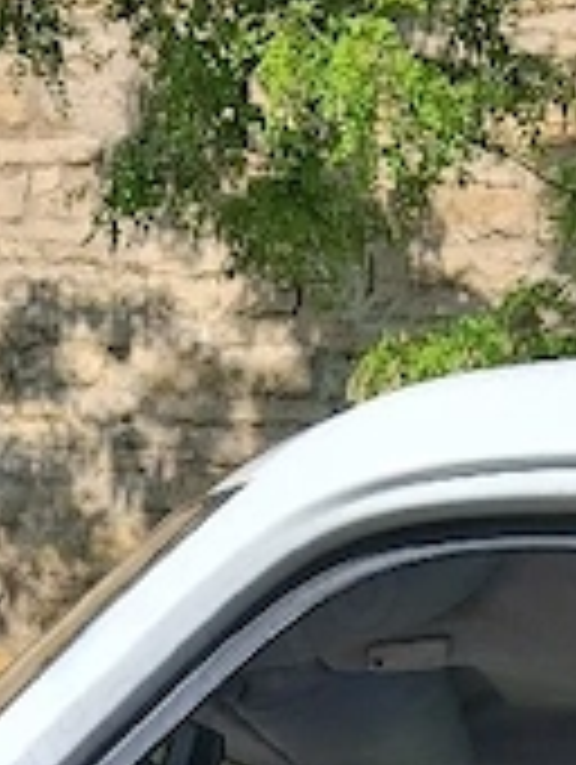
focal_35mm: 127
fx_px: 2811
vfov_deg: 13.2
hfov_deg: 11.7
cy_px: 1570
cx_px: 288
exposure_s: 1/1000
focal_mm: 4
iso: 25
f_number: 1.8
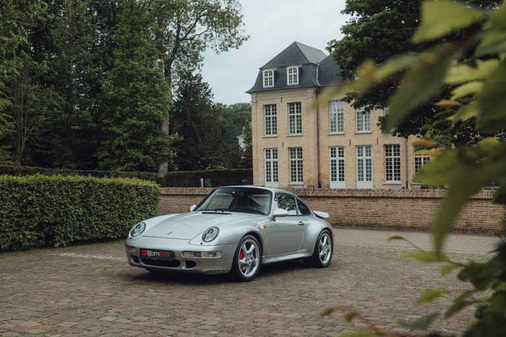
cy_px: 168
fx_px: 618
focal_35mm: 44
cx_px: 253
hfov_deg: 44.5
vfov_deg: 30.5
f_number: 7.1
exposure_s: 1/100
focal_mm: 44
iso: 200
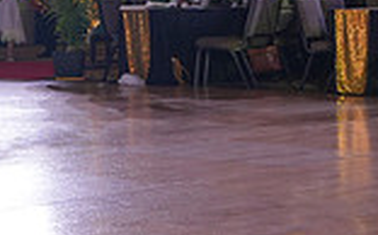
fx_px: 1368
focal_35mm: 133
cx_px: -310
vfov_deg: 9.7
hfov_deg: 13.9
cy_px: -33
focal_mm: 35
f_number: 4
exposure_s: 1/400
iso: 1000
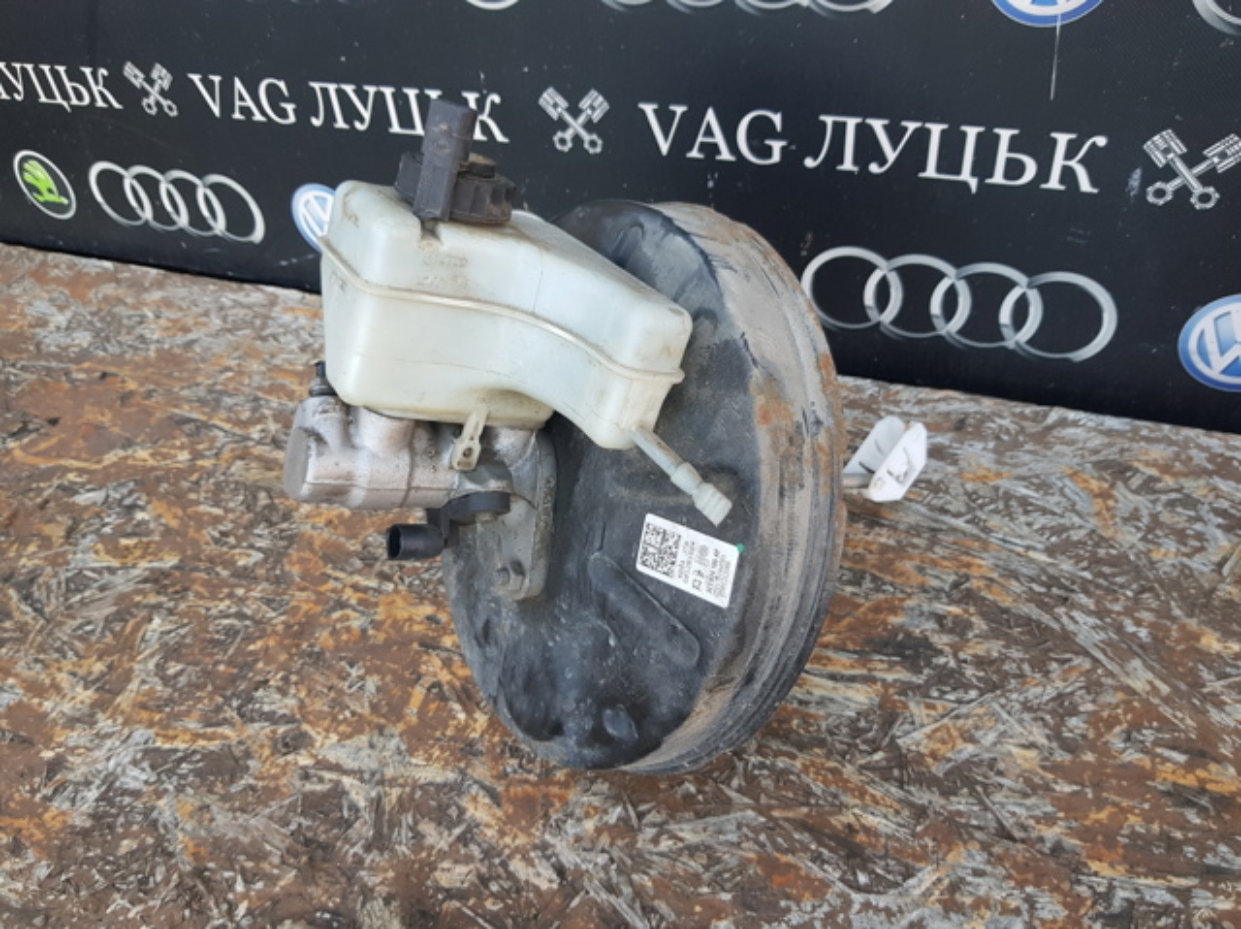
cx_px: 620
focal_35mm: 26
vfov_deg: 53.0
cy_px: 464
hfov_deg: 67.3
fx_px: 931
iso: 64
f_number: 1.7
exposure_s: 1/100
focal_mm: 4.2
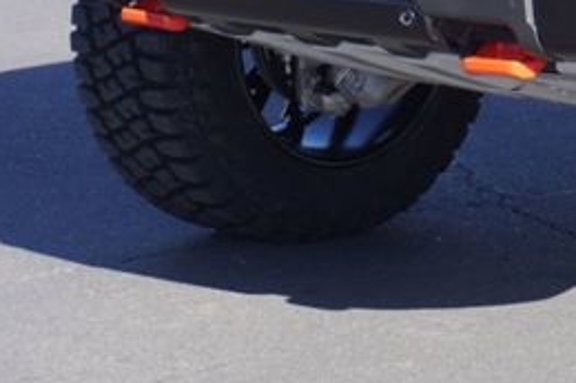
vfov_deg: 6.4
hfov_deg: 9.2
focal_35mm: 213
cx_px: 1043
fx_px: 3406
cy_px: -148
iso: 100
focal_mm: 36
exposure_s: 1/125
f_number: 8
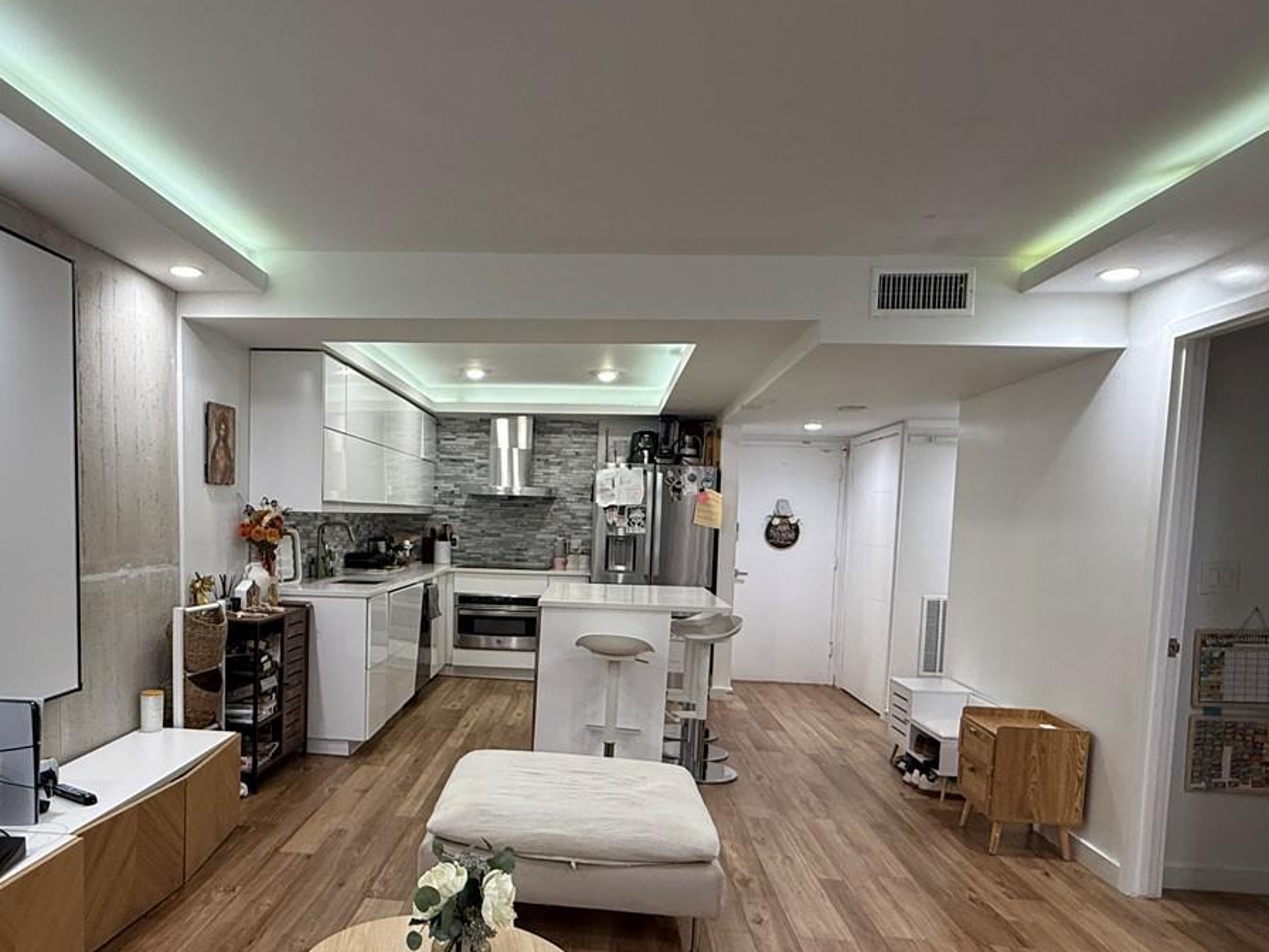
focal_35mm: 25
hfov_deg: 68.7
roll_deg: -1.7
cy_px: 584
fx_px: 916
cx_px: 510
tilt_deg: -3.8
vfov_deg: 54.4
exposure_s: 1/120
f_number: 2.2
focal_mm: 2.22
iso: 250
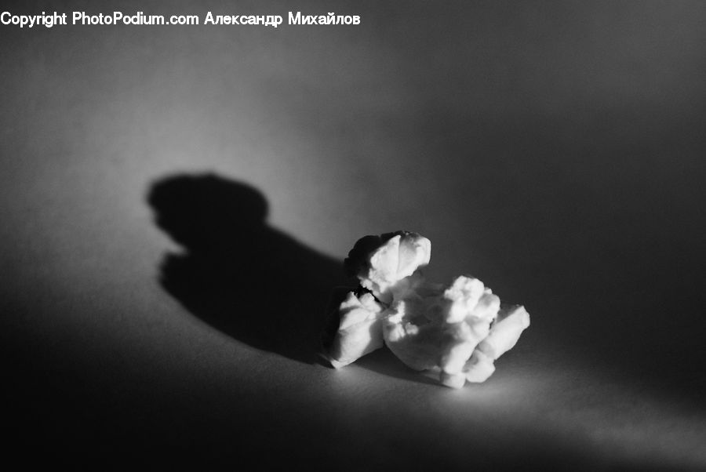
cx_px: 353
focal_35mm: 82
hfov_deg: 24.6
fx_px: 1619
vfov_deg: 16.6
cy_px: 236
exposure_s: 1/100
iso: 400
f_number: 5.6
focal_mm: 55
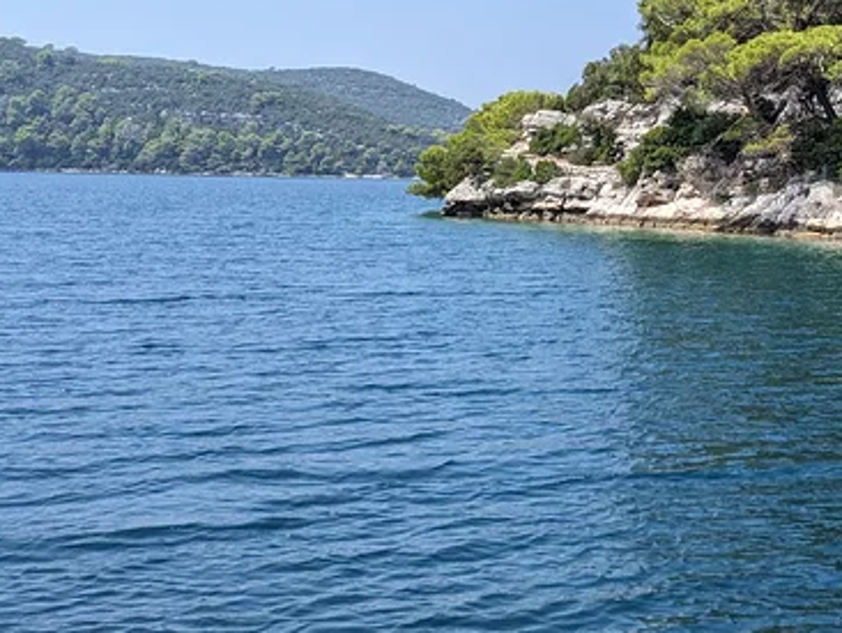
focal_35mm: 59
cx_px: 759
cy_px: -16
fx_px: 1436
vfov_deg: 23.7
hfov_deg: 31.2
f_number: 1.73
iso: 58
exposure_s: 1/2342
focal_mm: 4.38
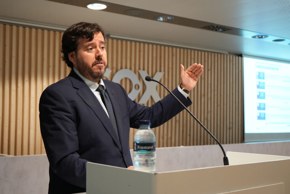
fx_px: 403
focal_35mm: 50
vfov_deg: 27.0
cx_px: 145
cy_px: 97
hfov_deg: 39.6
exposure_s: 1/50
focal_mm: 50
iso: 1600
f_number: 4.5
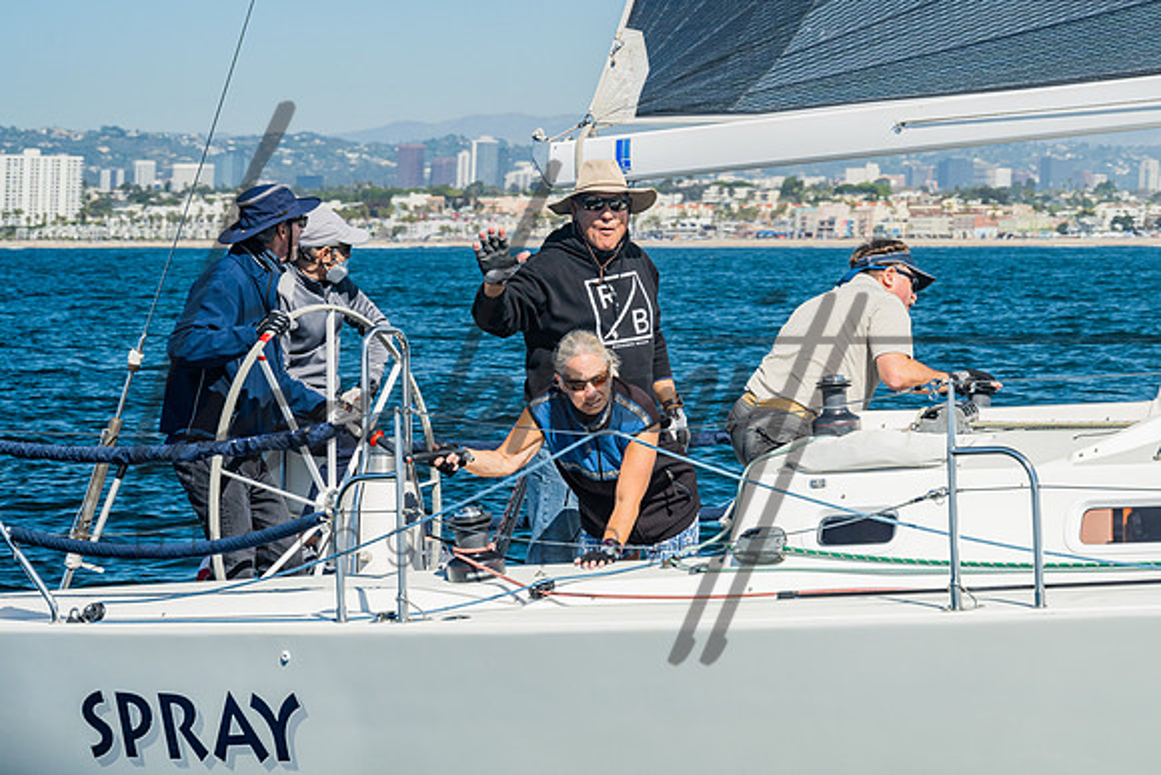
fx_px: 4637
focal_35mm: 144
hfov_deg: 14.3
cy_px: 281
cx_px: 740
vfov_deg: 9.5
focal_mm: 110
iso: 400
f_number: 10
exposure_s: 1/320
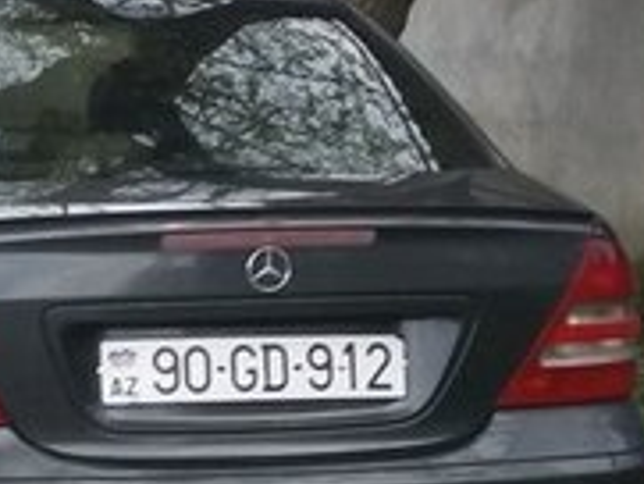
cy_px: 607
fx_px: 1899
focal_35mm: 102
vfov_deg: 14.0
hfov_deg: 18.1
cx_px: -178
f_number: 1.9
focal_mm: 3.7
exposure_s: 1/694
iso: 64
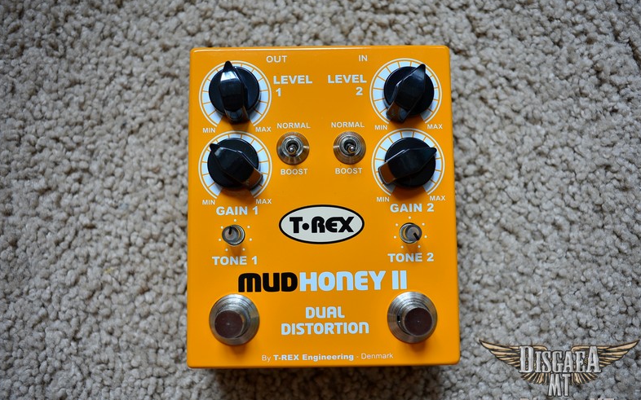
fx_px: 507
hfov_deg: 64.6
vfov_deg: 43.1
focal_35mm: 29
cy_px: 198
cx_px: 319
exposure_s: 1/40
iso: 100
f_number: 3.2
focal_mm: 18.5
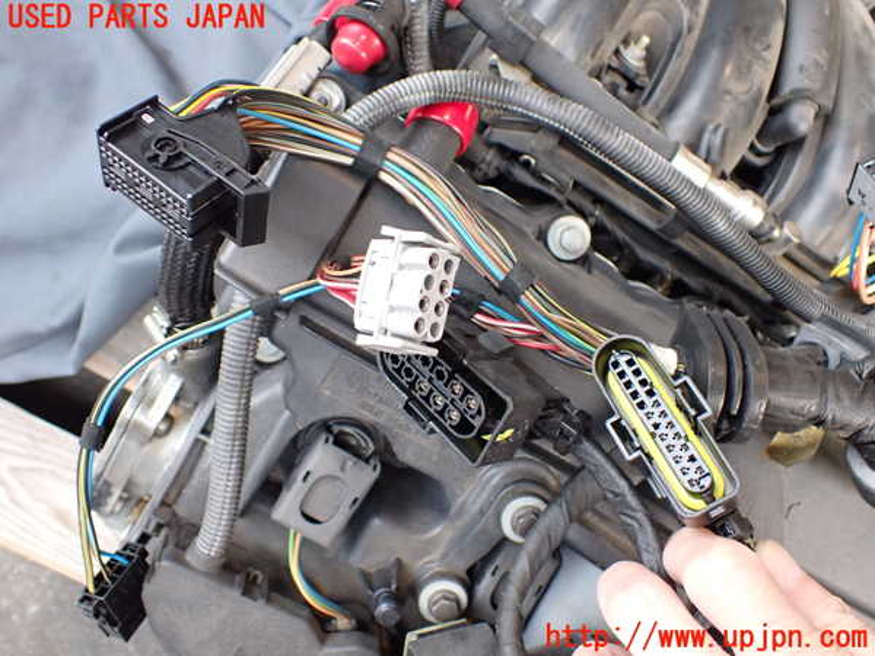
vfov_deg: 46.8
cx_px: 438
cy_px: 328
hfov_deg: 60.0
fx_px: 758
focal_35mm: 30
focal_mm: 5.4
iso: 400
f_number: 2.3
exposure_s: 1/125
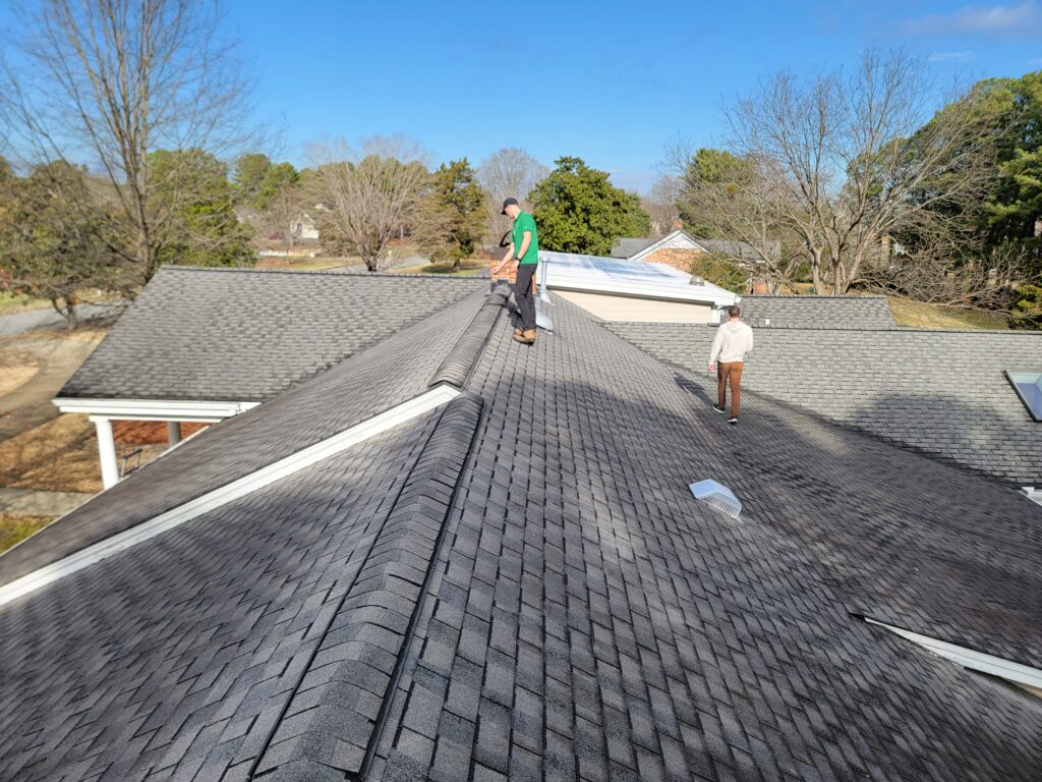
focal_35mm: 24
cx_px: 521
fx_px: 722
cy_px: 391
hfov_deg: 71.6
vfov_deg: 56.8
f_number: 1.8
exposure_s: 1/516
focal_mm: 6.7
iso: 16
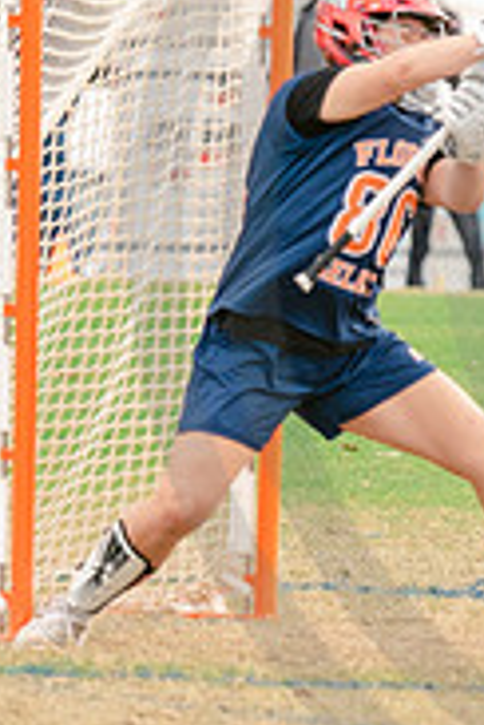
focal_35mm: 817
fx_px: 16475
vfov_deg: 2.5
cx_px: 243
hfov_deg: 1.7
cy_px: 419
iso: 280
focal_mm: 160
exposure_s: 1/1250
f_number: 2.8
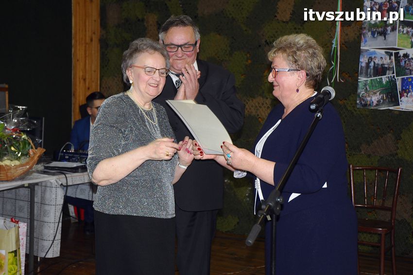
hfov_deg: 33.4
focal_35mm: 60
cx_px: 206
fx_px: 688
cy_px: 138
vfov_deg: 22.6
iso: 640
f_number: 4.2
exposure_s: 1/60
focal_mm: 40
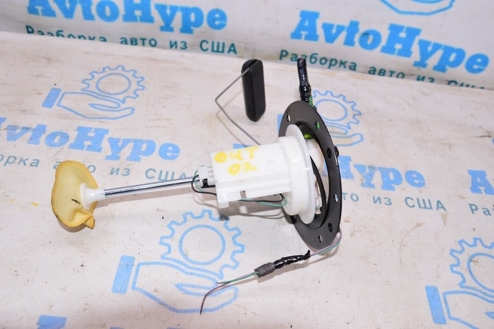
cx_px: 247
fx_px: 432
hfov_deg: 59.5
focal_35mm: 32
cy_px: 164
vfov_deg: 41.6
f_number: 8
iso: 1600
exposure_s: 1/160
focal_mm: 21
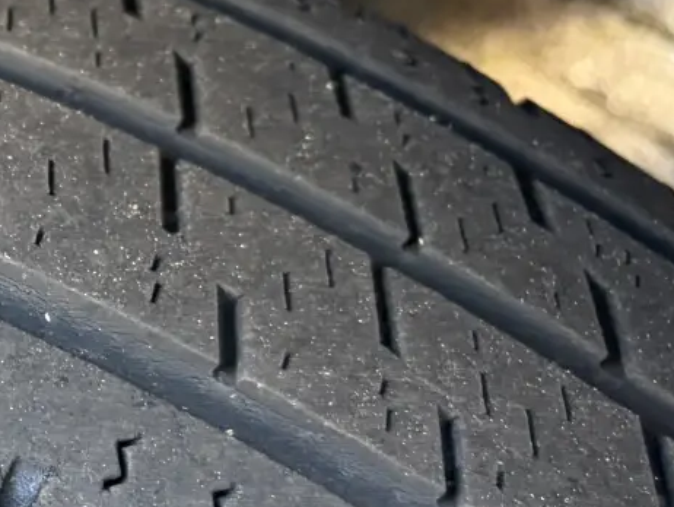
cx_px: -492
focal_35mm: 108
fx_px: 2104
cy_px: 435
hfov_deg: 15.8
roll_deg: +7.7
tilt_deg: -34.3
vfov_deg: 13.6
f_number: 1.6
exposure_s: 1/60
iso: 200
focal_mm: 5.96
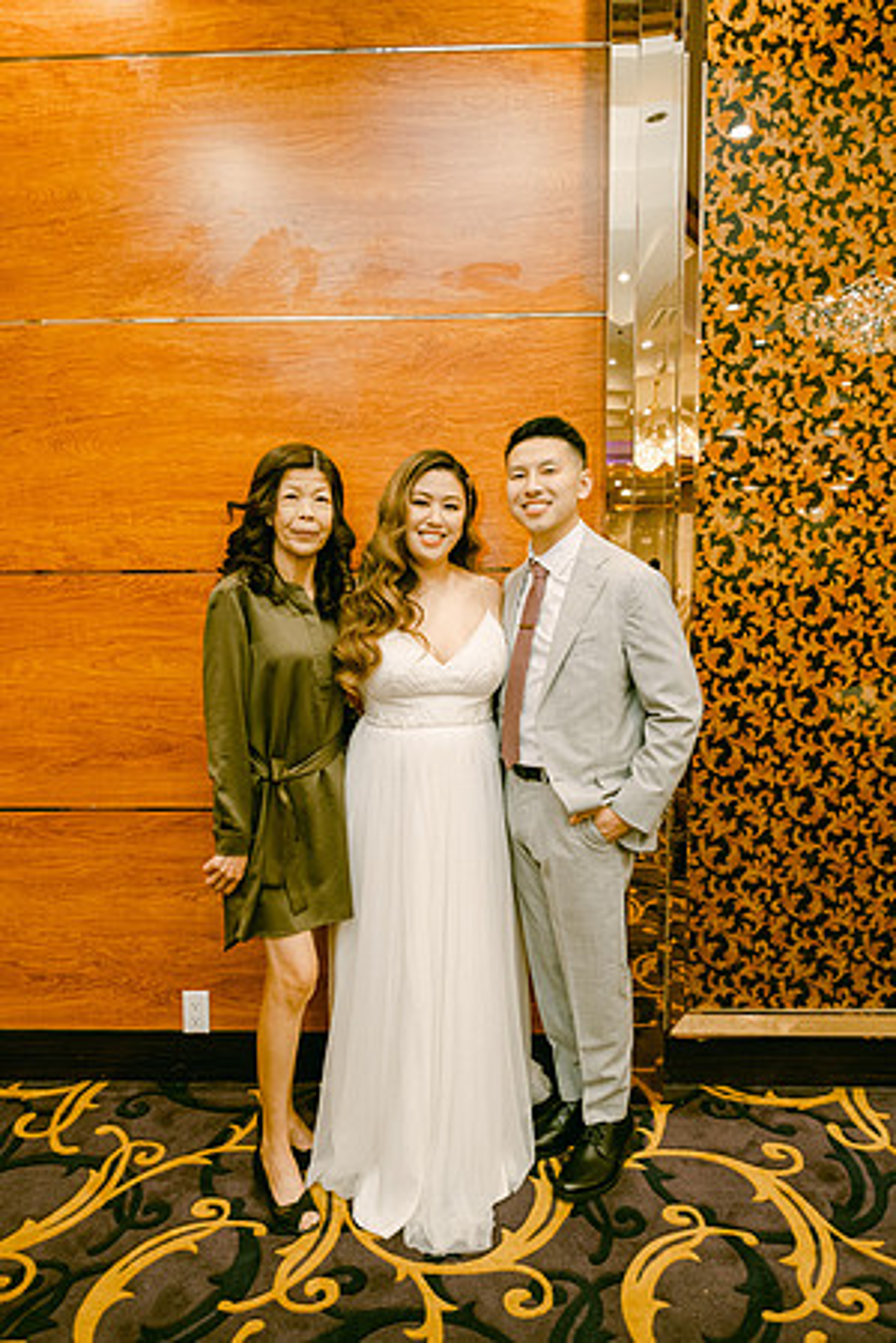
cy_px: 672
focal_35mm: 24
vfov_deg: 73.7
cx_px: 448
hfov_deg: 53.1
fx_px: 896
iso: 800
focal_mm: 16
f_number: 2.8
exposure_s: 1/125
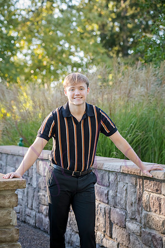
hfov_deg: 13.7
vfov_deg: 20.4
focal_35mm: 100
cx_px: 82
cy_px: 124
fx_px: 687
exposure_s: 1/320
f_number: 5
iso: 800
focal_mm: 100
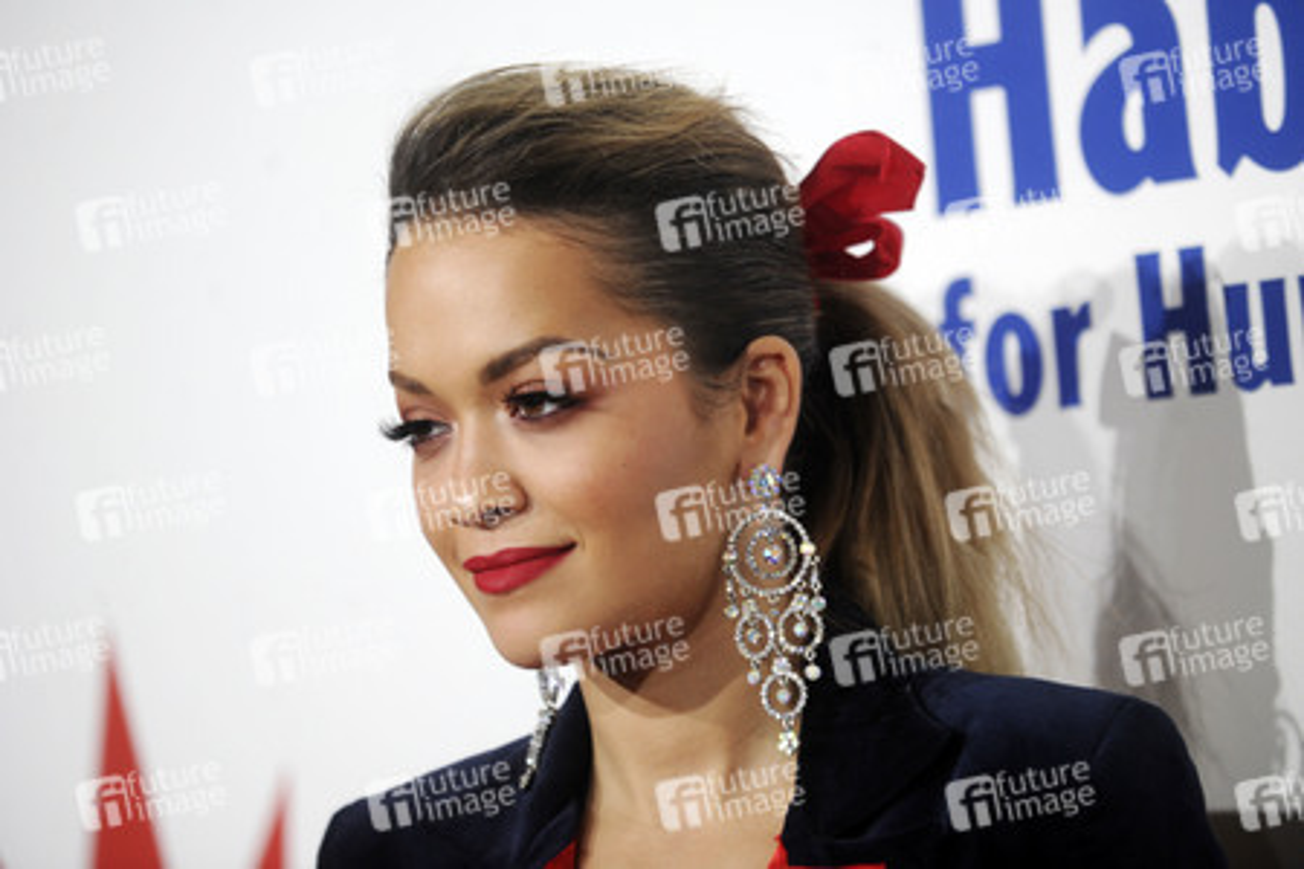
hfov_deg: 10.3
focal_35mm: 200
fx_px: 7244
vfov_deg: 6.9
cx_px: 652
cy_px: 434
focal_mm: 200
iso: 1600
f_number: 4.5
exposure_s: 1/320
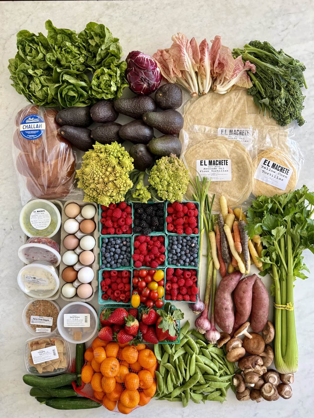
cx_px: 157
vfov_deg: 71.6
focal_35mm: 24
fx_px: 290
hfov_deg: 56.8
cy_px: 209
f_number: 1.8
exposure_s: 1/121
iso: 160
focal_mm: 6.8
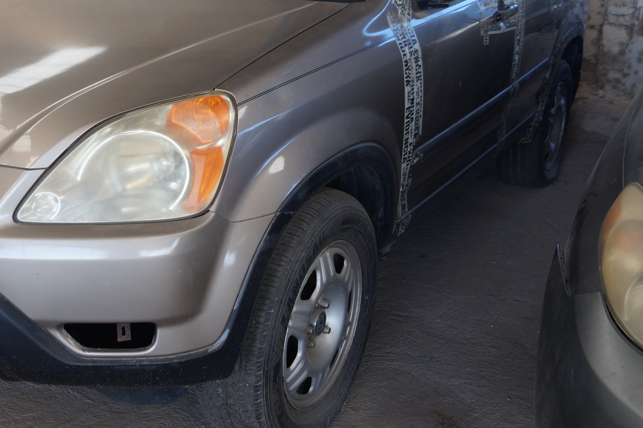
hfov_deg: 40.6
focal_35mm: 47
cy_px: 121
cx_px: 150
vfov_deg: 28.3
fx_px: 839
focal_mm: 18
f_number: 4.5
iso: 100
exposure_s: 1/60
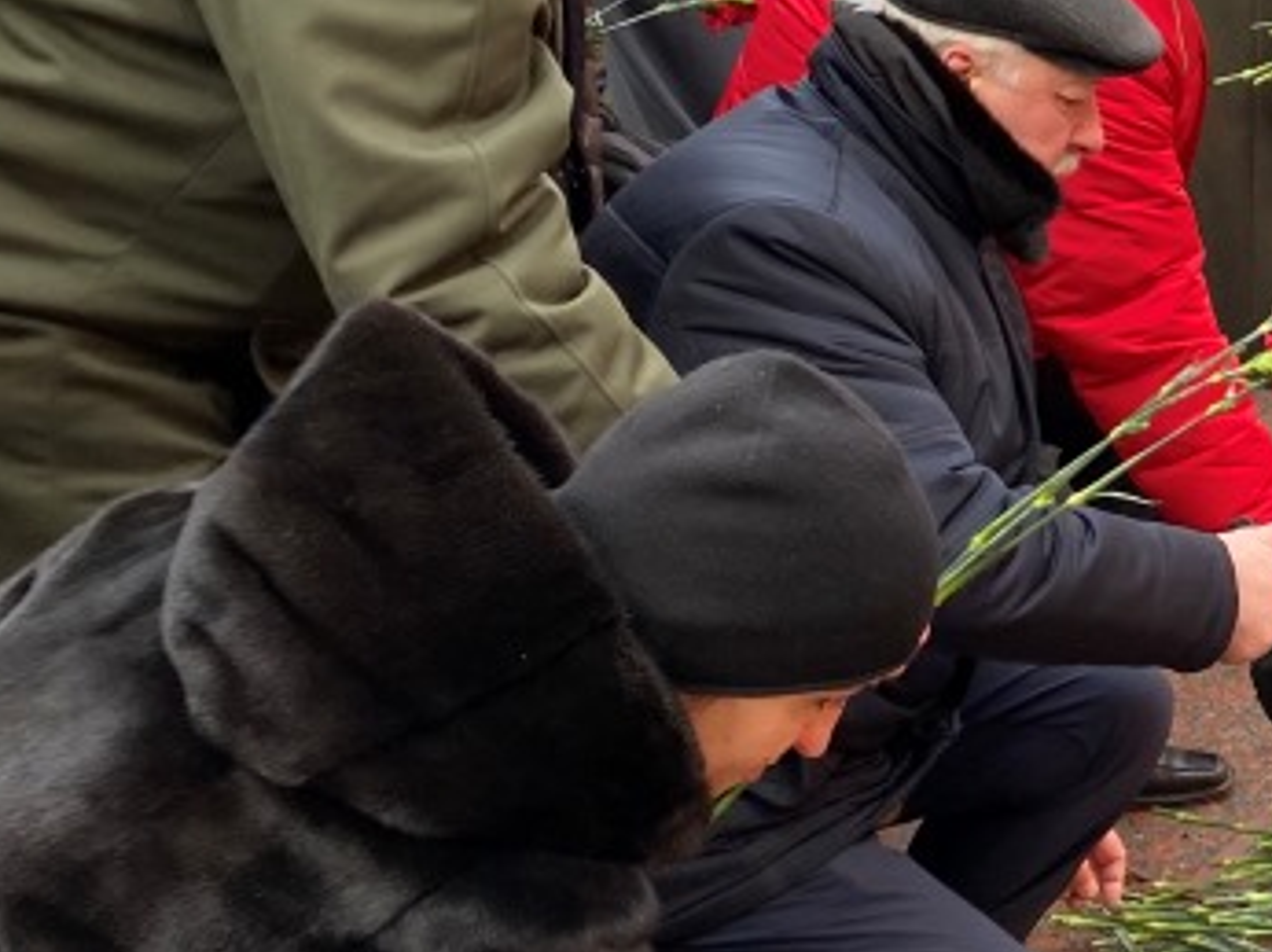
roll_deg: +4.4
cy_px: 489
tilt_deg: -14.7
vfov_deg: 19.1
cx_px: 1673
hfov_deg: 22.5
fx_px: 2827
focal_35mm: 77
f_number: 1.8
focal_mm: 4.25
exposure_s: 1/122
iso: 50
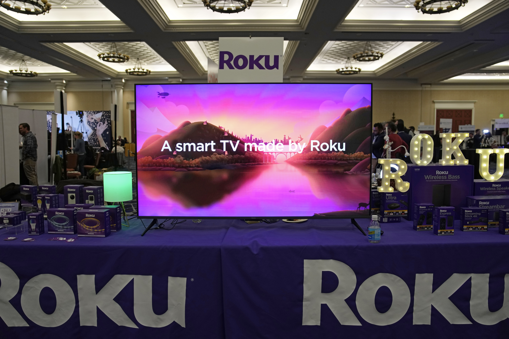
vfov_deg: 53.1
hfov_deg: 73.7
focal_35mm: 24
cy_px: 170
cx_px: 254
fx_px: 339
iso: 1000
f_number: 2.8
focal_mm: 24
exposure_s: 1/200
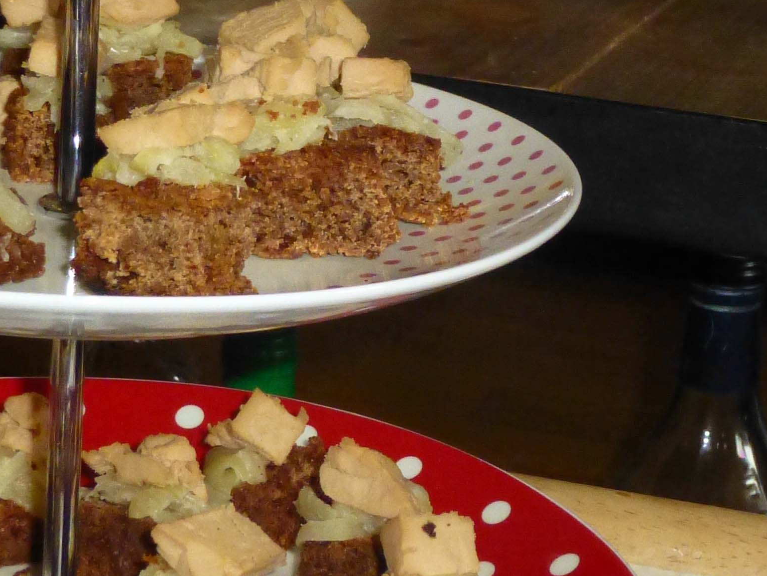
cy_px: 88
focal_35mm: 115
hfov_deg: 17.1
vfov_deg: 12.8
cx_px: 348
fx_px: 2548
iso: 800
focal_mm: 7.4
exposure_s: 1/60
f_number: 3.9
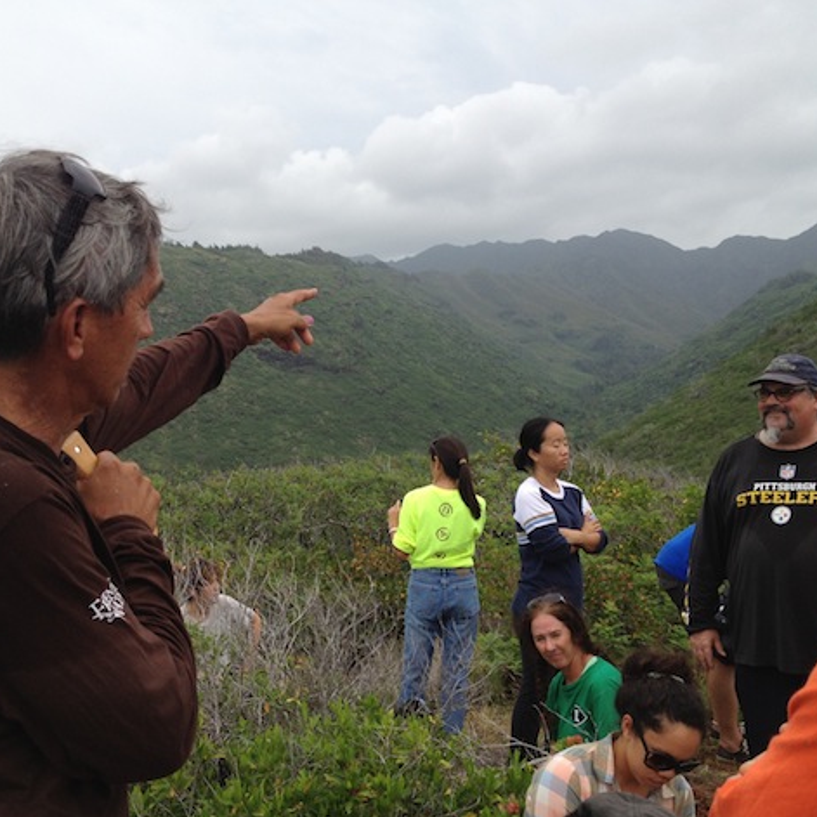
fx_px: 1122
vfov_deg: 40.0
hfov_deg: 39.8
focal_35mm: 42
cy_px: 415
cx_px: 314
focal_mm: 4.28
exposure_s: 1/381
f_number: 2.4
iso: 64
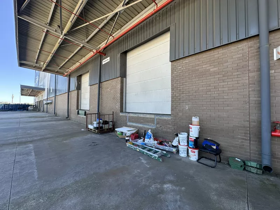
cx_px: 140
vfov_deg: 85.7
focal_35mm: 14
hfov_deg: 102.1
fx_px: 113
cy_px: 105
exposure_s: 1/236
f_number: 2.2
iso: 40
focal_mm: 2.22
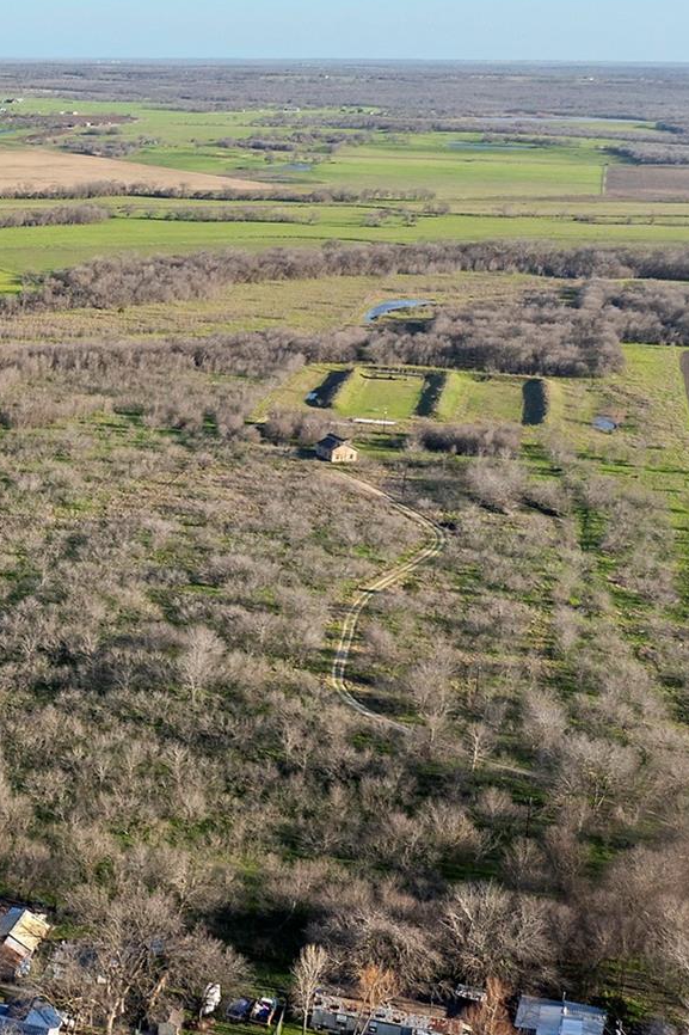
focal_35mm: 59
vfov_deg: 33.9
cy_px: 479
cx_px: -233
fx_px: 1694
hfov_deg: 20.7
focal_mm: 12.29
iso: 150
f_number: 2.8
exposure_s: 1/1000
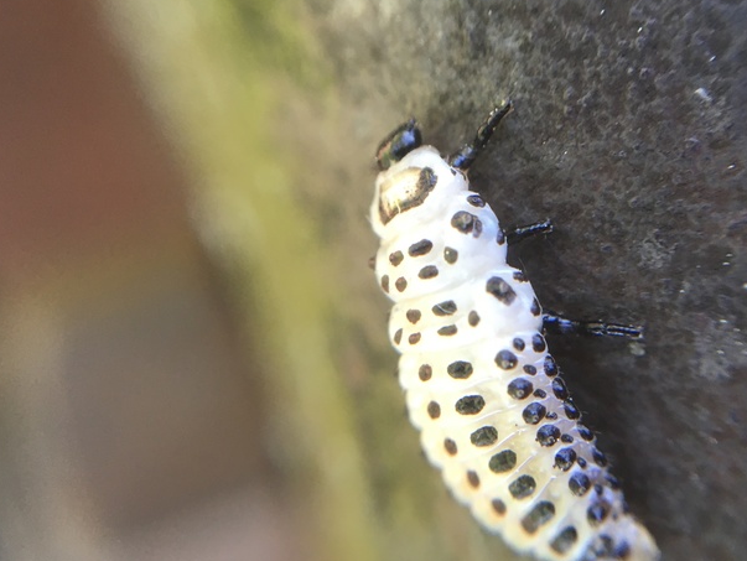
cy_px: 279
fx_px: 885
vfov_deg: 35.2
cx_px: 471
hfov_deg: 45.3
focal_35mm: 41
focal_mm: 4.15
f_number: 2.2
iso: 50
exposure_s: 1/33
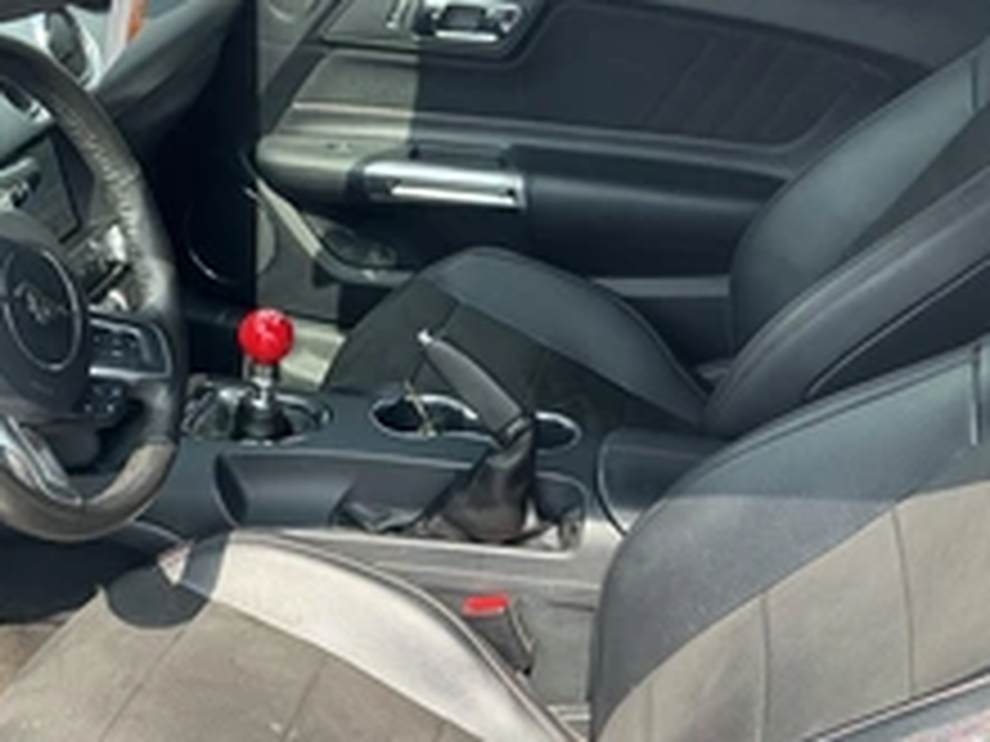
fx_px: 1459
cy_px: 571
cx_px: 338
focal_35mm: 51
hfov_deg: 37.1
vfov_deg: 28.1
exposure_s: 1/280
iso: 25
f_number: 1.8
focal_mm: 3
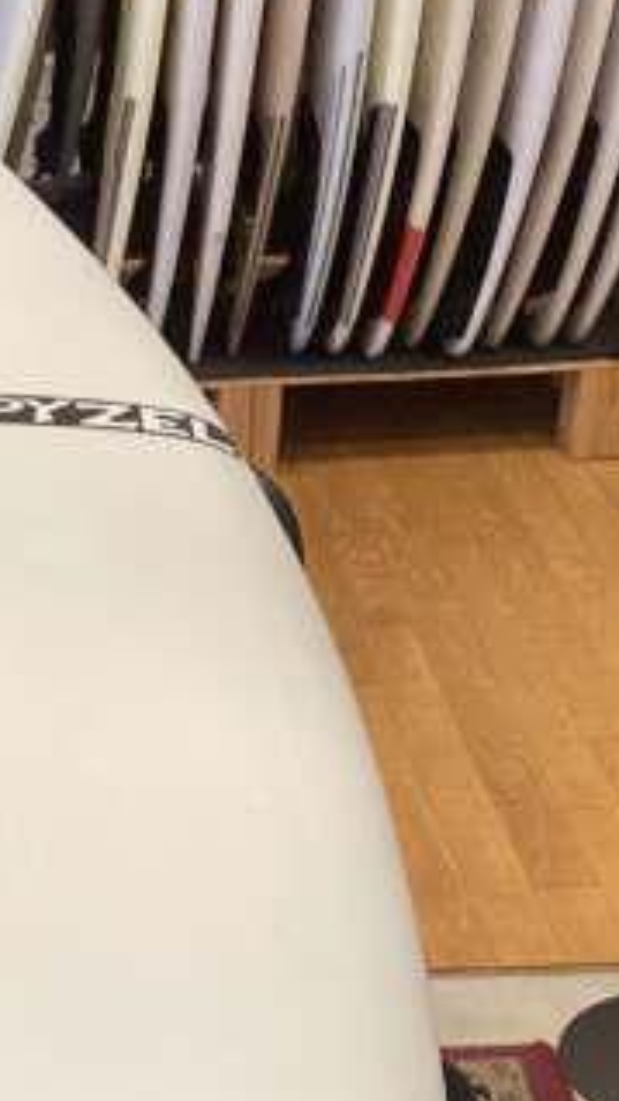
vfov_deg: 23.9
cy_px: 1118
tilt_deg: -35.5
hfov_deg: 13.9
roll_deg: -0.8
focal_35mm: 85
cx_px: -73
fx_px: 2479
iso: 64
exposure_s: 1/100
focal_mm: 3.3
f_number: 2.4
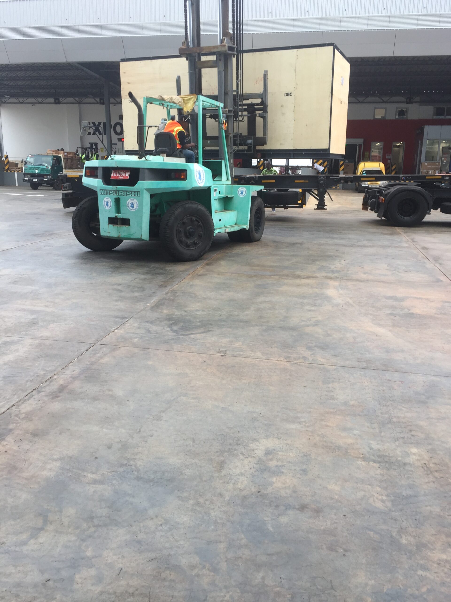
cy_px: 301
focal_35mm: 29
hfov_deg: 48.2
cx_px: 226
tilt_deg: -11.8
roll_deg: -2.5
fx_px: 504
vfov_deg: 61.7
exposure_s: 1/113
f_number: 2.2
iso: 32
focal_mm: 4.15
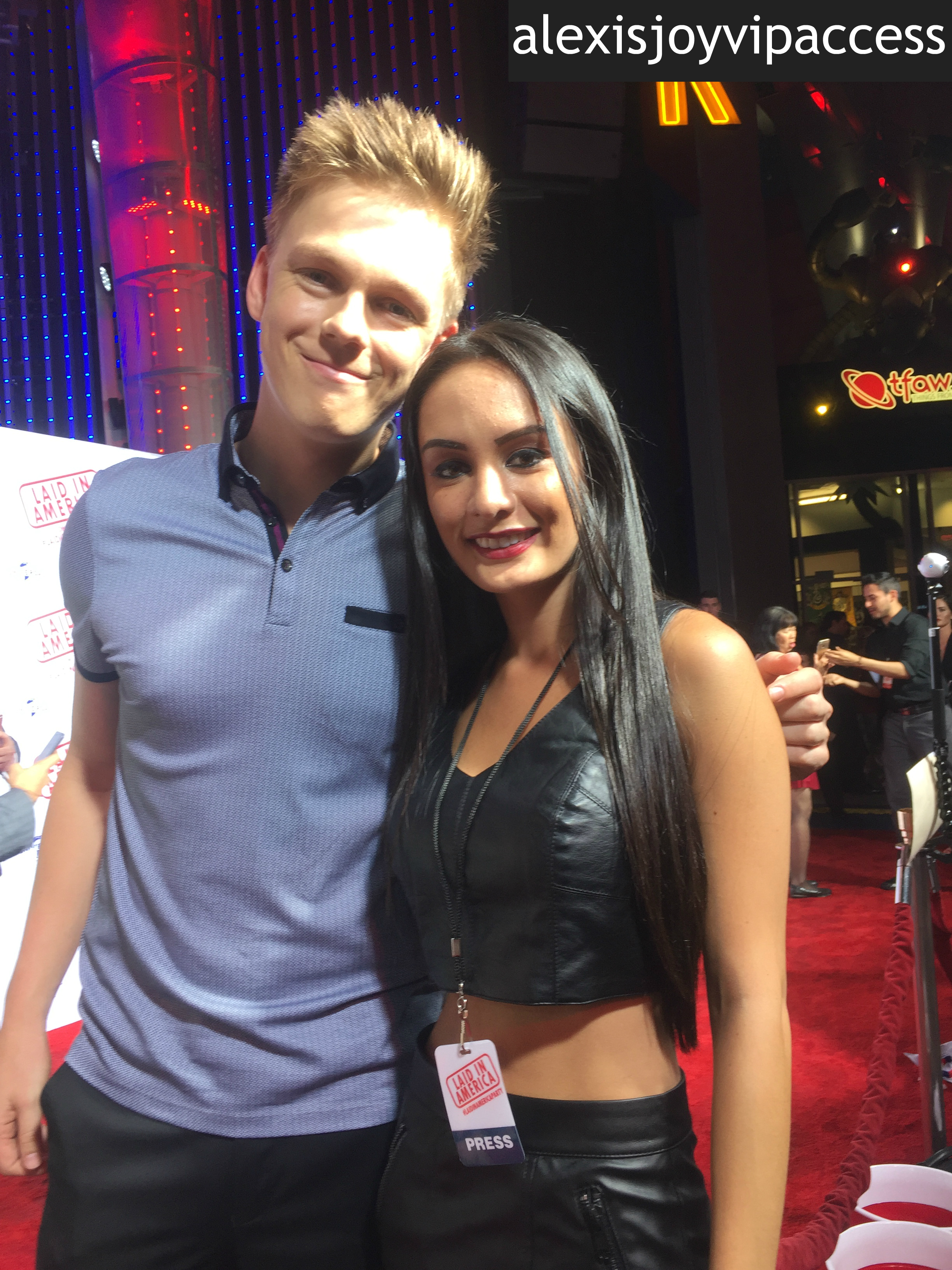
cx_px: 476
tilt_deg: +2.8
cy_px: 635
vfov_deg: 61.7
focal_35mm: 29
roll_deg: +4.2
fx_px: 1063
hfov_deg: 48.2
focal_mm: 4.15
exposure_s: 1/60
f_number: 2.2
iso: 32
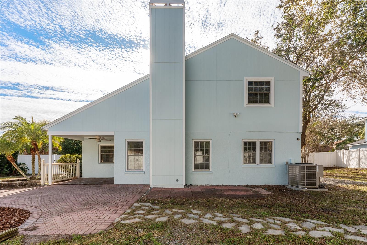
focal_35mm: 14
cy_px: 122
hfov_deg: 104.3
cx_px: 184
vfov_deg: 81.2
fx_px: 143
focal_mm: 14
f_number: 7.1
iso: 320
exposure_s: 1/640
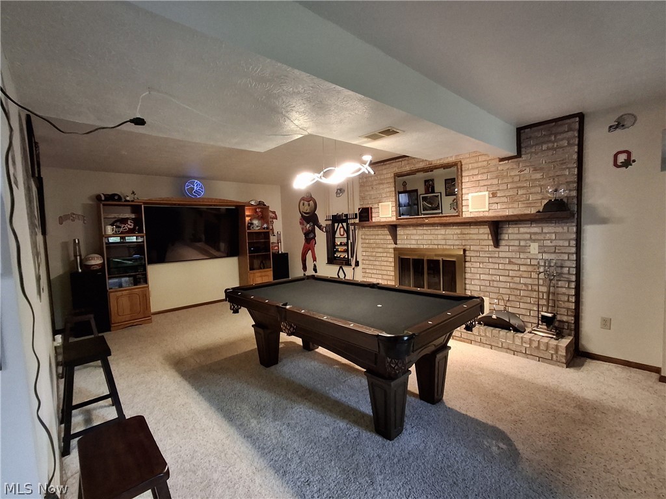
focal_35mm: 16
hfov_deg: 94.5
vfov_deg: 78.1
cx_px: 333
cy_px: 250
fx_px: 308
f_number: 2.2
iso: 250
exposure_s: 1/24
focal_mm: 1.64
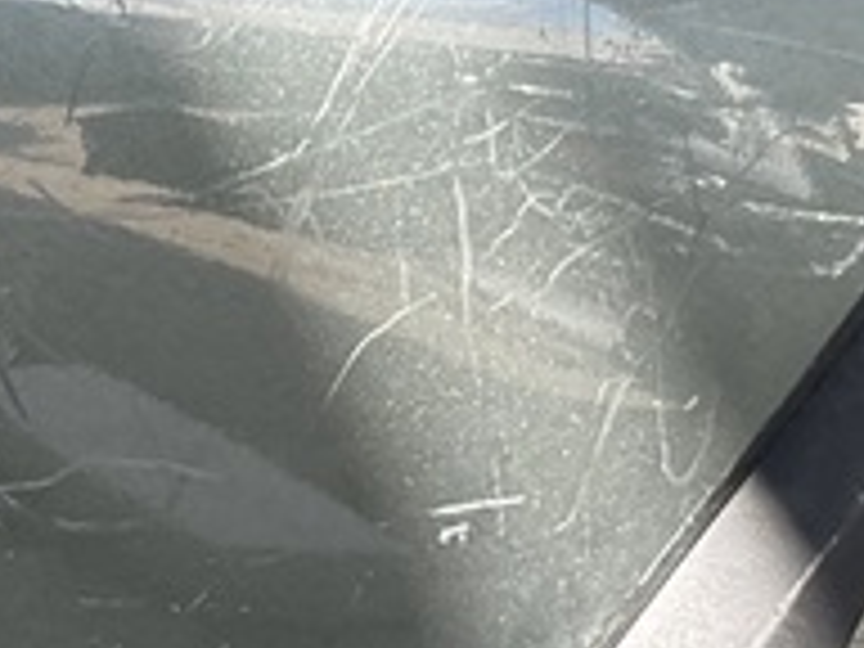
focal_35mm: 152
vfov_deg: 9.8
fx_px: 3794
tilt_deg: -15.3
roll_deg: -3.0
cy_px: 225
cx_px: 194
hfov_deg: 12.9
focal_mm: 3
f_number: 1.8
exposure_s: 1/120
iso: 20
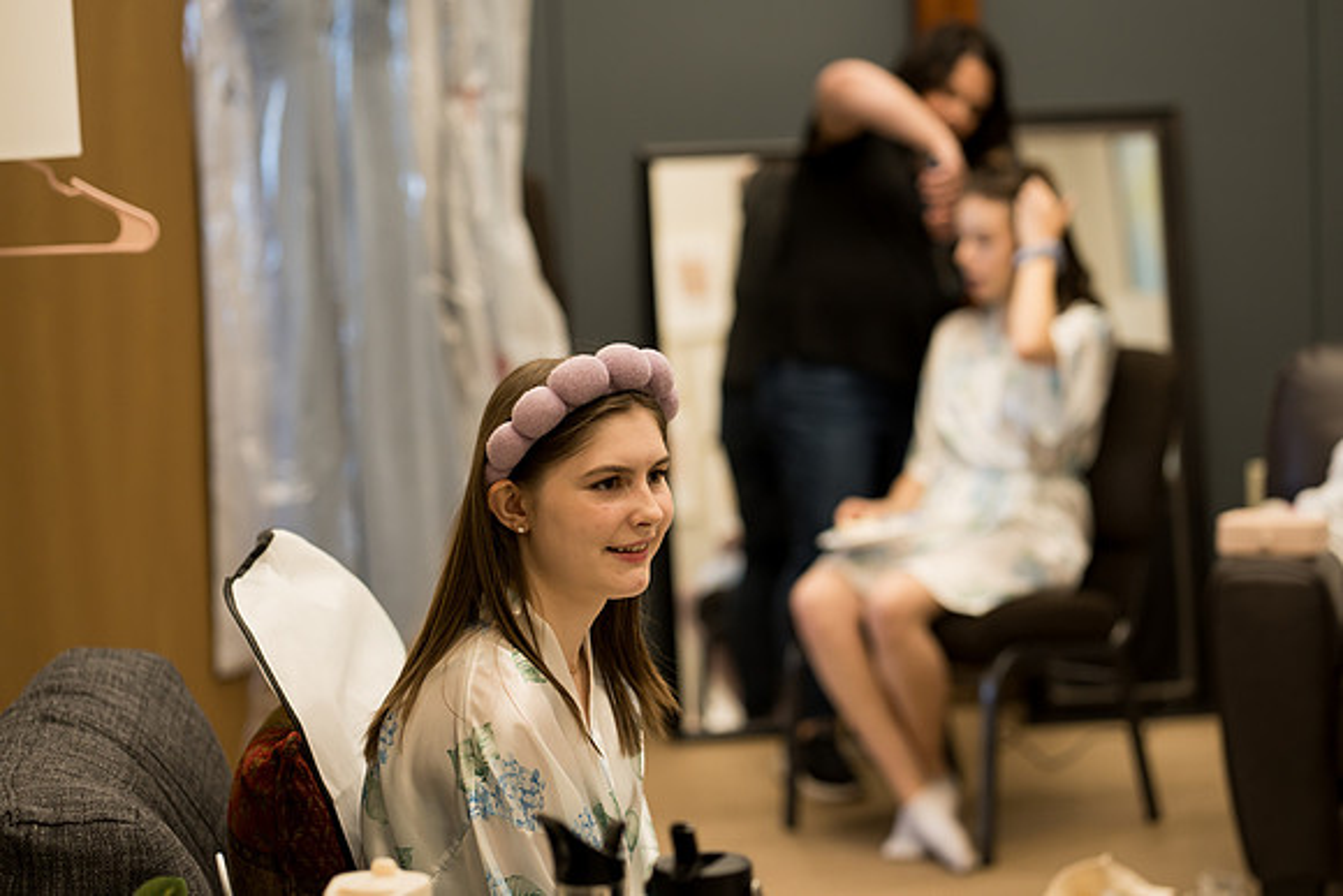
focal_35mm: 85
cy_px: 448
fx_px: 3172
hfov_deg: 23.9
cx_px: 672
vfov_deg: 16.1
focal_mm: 85
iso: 640
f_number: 2.8
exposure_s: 1/200
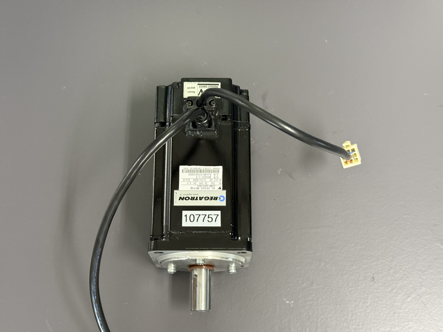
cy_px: 166
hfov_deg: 39.7
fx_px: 614
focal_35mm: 48
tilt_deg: -71.7
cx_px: 222
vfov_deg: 30.3
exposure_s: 1/33
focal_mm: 6.76
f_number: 1.78
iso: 320
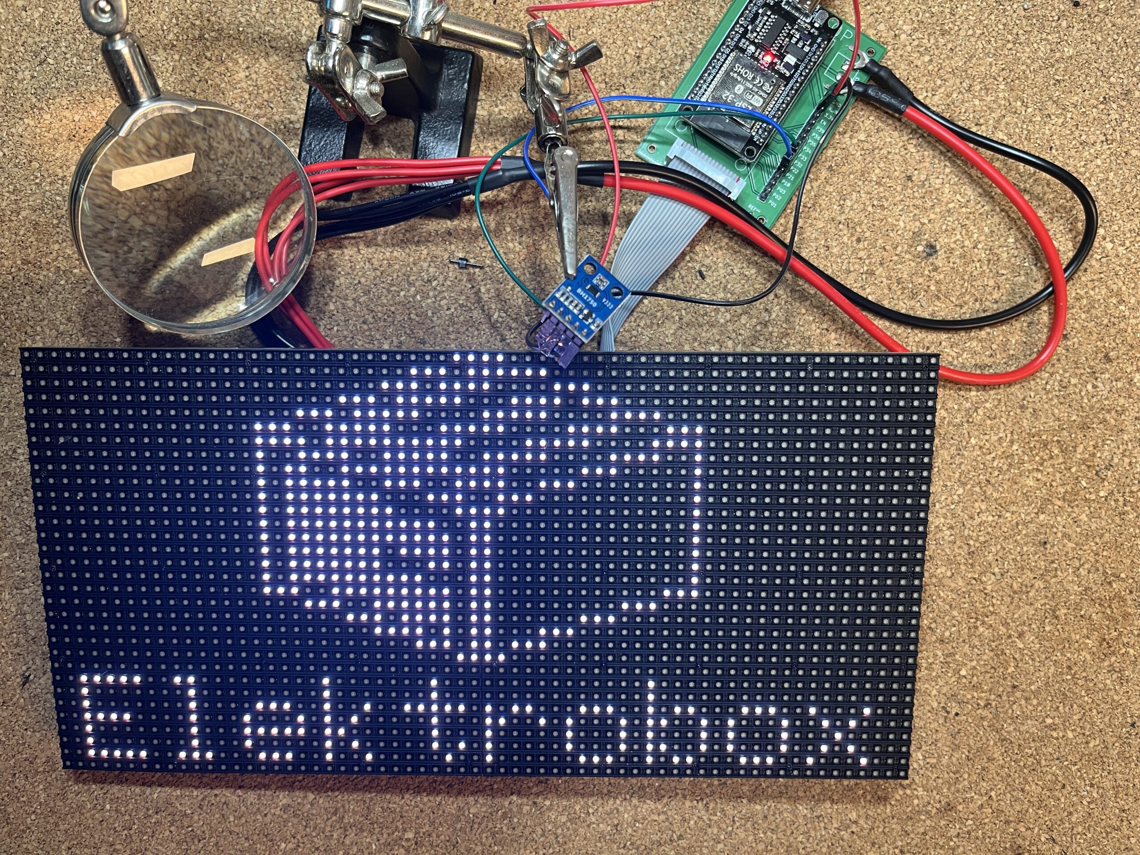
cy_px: 428
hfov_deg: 67.3
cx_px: 570
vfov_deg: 53.1
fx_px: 856
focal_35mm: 26
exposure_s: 1/46
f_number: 1.6
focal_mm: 5.1
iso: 125
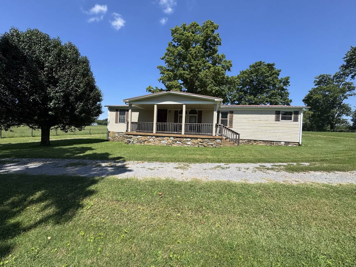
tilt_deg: +1.2
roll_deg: -1.6
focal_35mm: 14
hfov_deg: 102.1
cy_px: 134
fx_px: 144
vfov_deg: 85.7
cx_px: 178
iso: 50
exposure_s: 1/1748
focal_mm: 2.22
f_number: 2.2
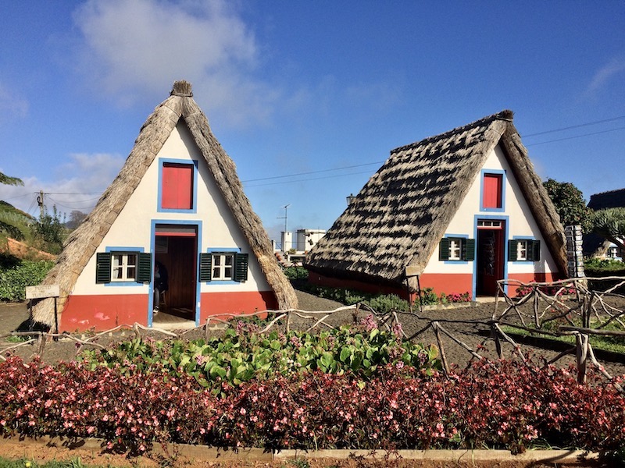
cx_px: 312
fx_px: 524
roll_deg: +0.3
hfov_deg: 61.7
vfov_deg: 48.2
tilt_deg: +1.2
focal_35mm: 29
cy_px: 234
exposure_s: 1/3165
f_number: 2.2
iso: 32
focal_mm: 4.15
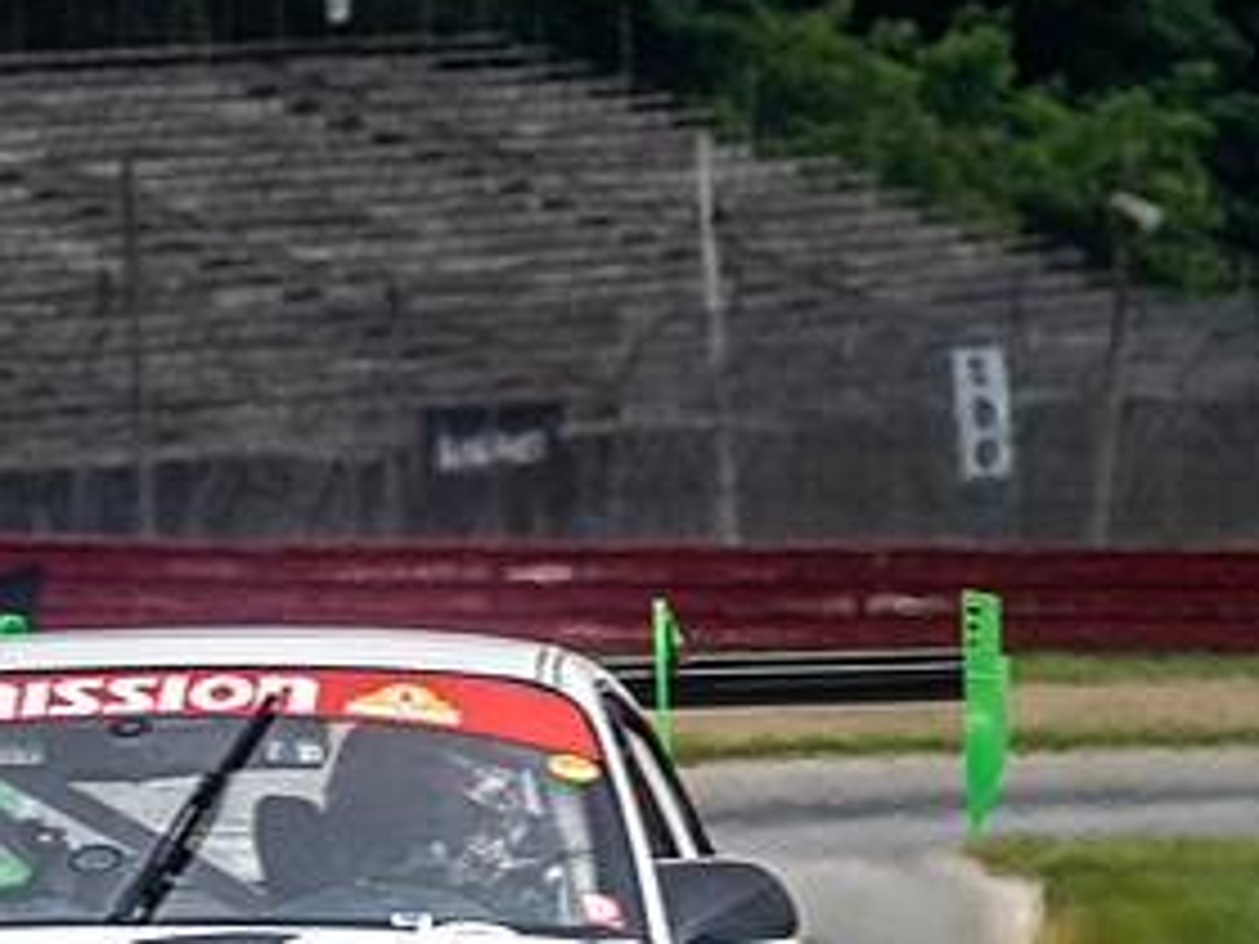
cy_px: 919
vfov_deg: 0.9
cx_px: 436
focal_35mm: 1745
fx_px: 63466
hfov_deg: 1.1
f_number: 13
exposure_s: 1/320
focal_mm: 420
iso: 320
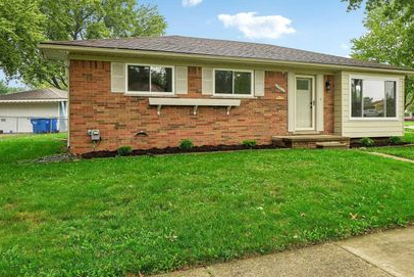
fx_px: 372
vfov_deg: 40.7
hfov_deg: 58.0
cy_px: 120
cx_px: 234
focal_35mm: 32
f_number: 8
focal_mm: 17.5
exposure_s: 1/30
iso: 125
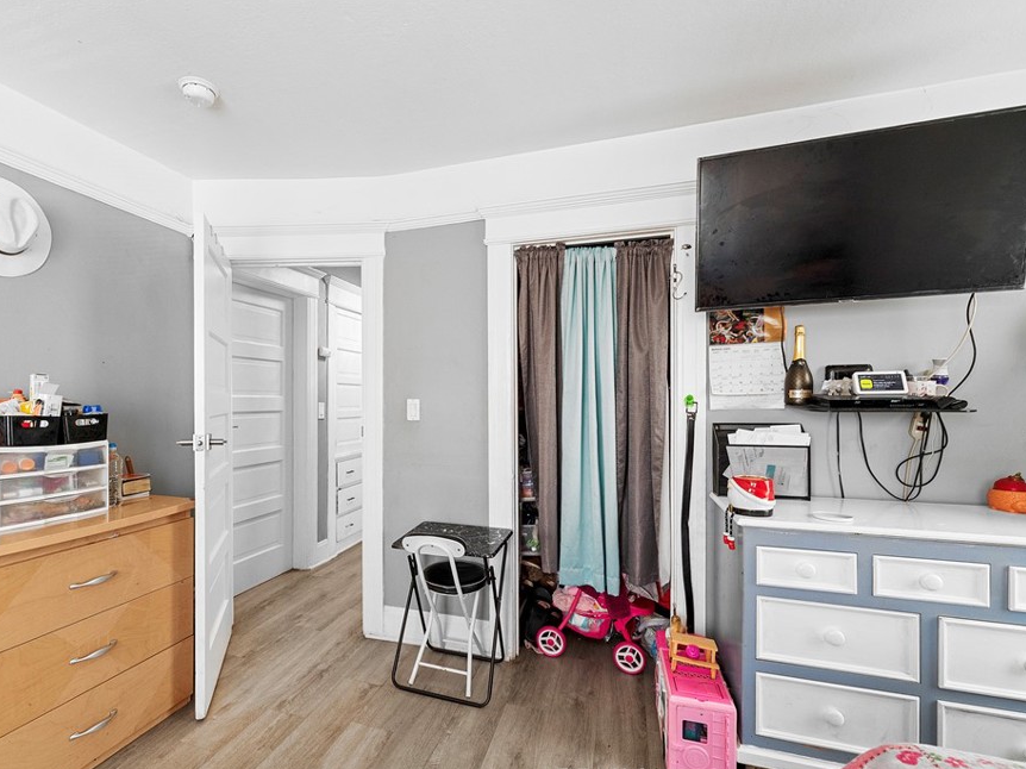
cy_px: 390
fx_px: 474
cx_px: 442
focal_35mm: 16
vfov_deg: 78.1
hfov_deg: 93.9
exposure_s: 1/15
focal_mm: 14
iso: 1000
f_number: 8
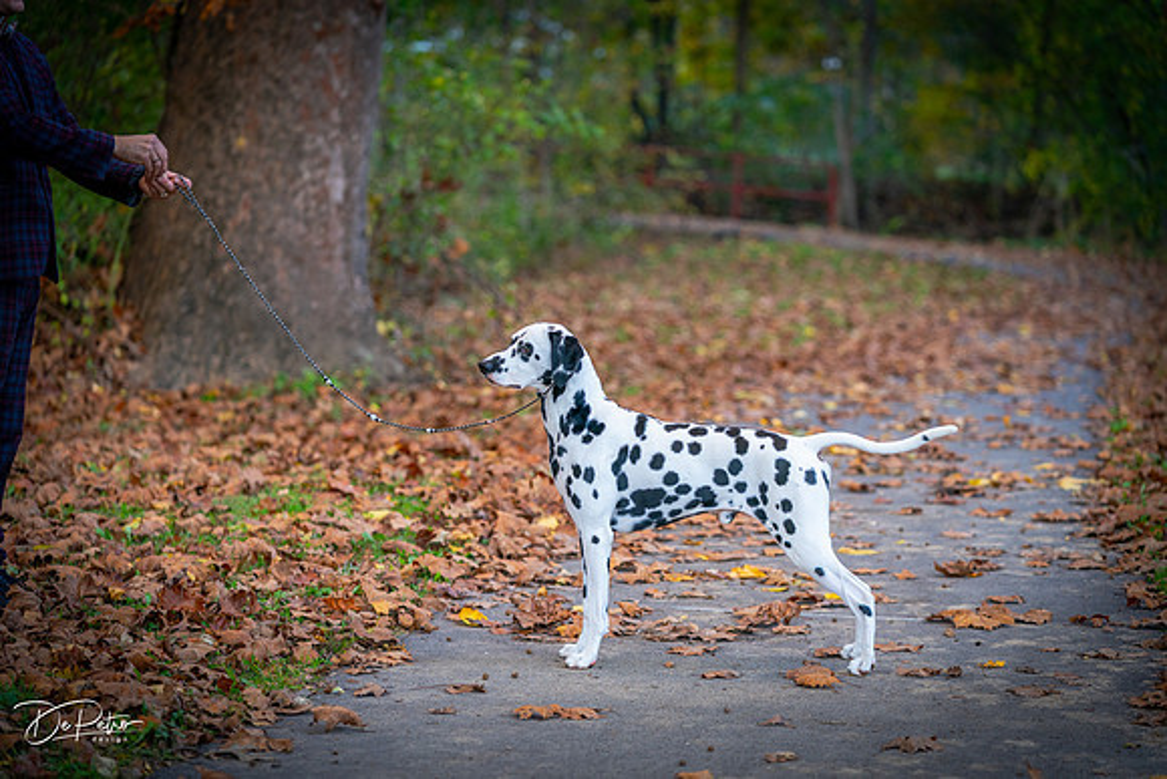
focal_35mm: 102
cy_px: 390
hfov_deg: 20.0
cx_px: 584
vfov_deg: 13.4
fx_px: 3307
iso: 1000
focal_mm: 102
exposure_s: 1/400
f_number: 2.8
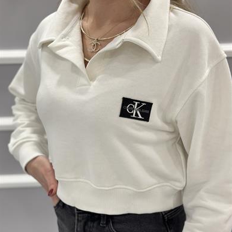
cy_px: 115
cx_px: 116
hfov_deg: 30.0
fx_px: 432
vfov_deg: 30.0
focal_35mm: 57
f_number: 1.78
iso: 125
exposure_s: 1/100
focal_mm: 6.86
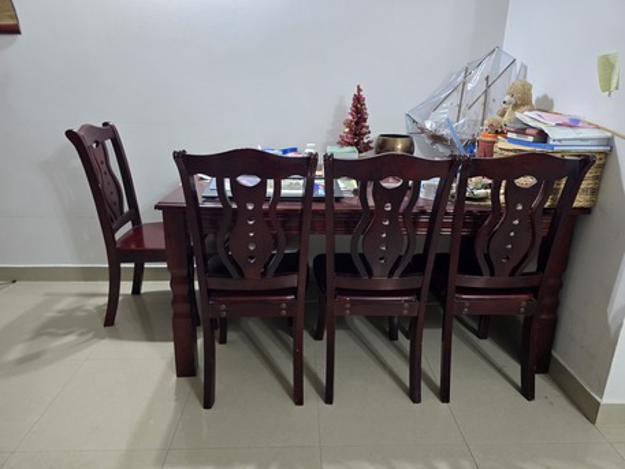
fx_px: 415
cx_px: 312
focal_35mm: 23
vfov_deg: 58.9
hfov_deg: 73.9
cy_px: 234
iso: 640
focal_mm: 6.3
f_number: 1.7
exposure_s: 1/60
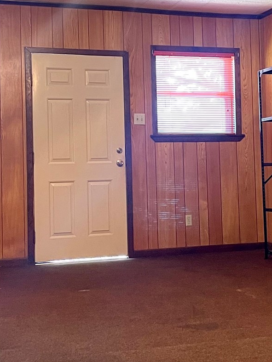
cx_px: 178
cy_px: 143
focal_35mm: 65
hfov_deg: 22.5
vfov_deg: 29.7
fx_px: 681
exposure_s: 1/40
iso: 400
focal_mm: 5.1
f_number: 1.6
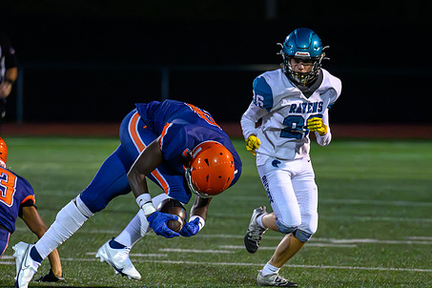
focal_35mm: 472
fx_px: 5664
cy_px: 290
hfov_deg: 4.4
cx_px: 170
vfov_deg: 2.9
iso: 16000
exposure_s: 1/1000
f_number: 2.8
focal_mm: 200
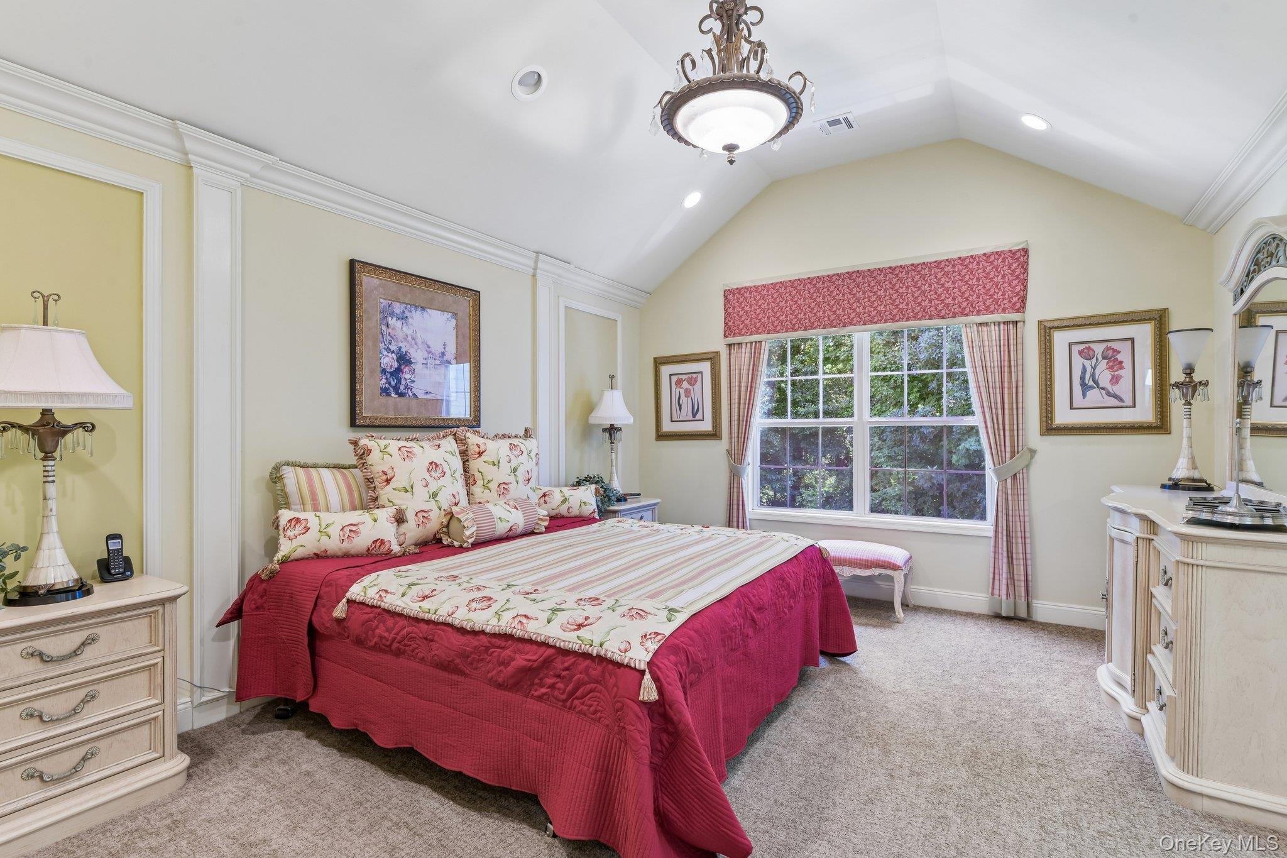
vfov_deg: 70.4
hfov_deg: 93.3
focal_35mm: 17
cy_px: 429
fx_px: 608
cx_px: 644
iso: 200
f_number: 9
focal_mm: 17
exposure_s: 1/3.33
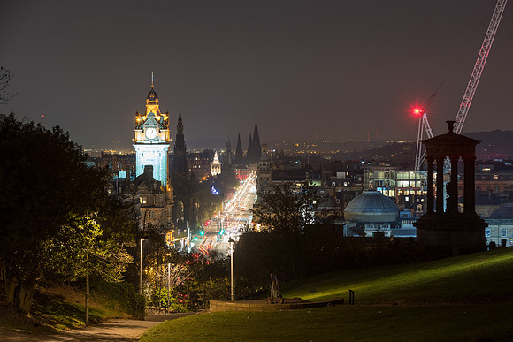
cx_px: 256
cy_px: 171
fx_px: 1497
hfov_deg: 19.4
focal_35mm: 105
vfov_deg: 13.0
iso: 320
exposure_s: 8
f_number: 8
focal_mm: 102
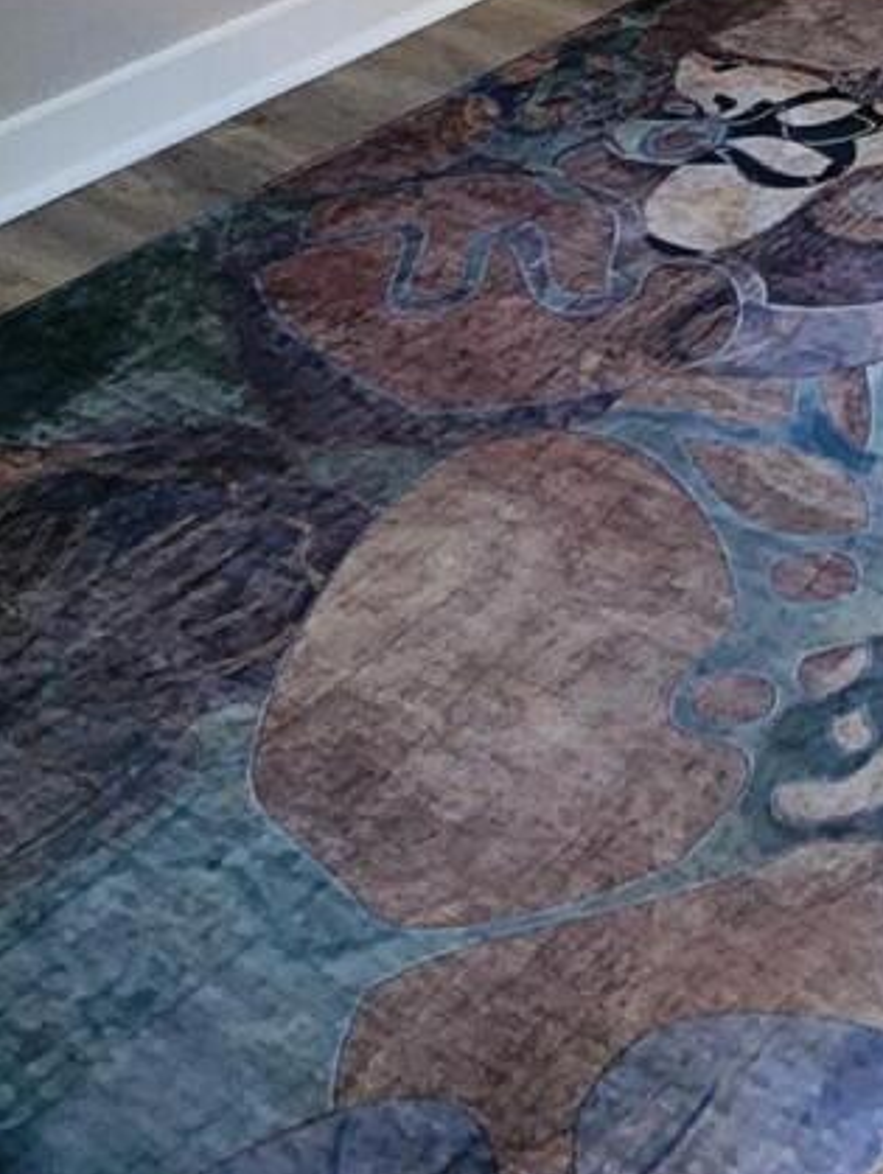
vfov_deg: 25.9
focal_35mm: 62
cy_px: -417
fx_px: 2105
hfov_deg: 19.3
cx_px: 1472
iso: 320
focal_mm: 2.2
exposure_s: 1/30
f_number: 2.2
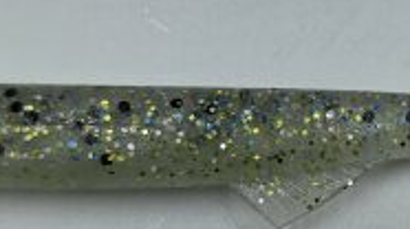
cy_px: 128
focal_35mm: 81
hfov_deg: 26.0
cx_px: 300
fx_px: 879
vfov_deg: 14.9
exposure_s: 1/2866
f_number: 1.7
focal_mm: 6.3
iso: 80
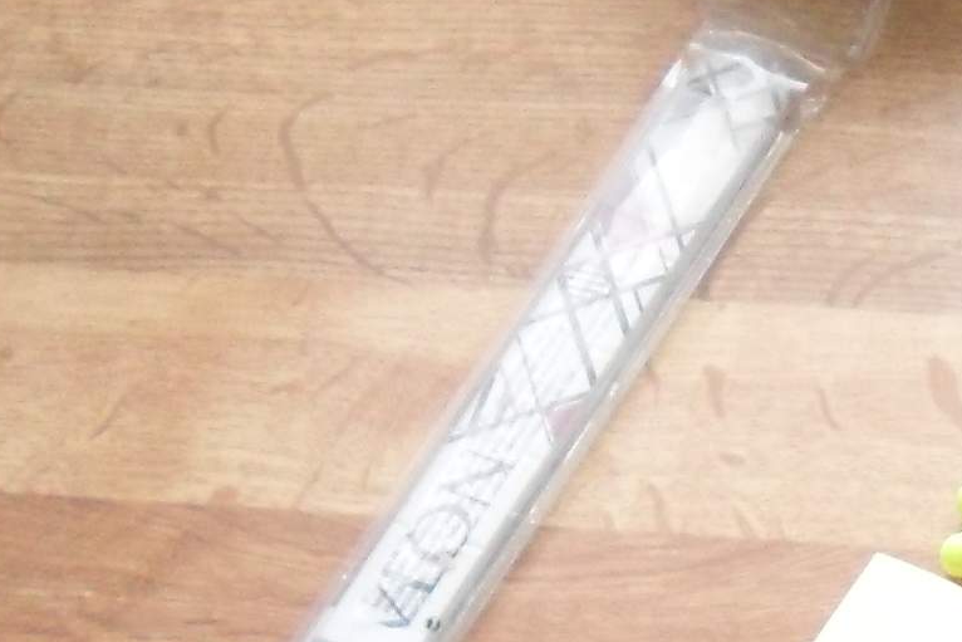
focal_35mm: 190
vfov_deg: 7.0
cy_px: 1250
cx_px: 1433
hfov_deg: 10.5
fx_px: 5078
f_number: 3
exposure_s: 1/45
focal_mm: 6.3
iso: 200
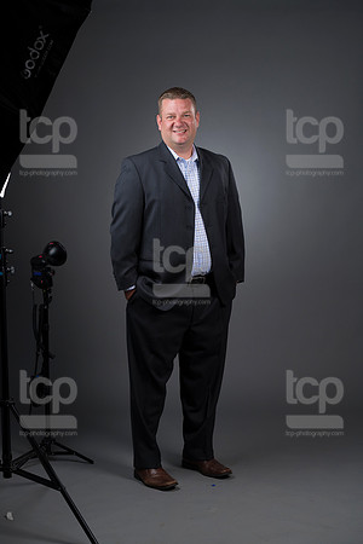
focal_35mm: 82
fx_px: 1240
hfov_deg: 16.7
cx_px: 182
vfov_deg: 24.8
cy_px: 272
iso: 160
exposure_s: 1/250
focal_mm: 82
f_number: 5.6
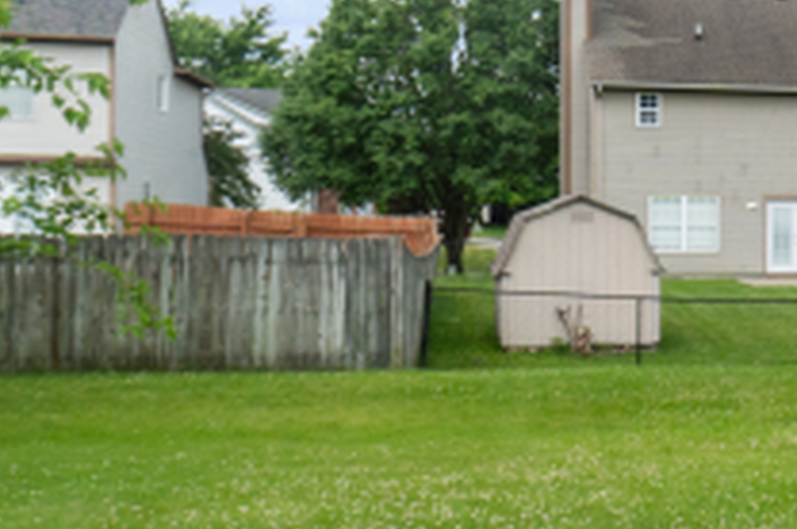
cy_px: 226
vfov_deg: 20.8
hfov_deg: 27.0
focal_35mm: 65
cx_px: 981
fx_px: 1437
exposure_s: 1/320
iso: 250
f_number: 9
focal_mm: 12
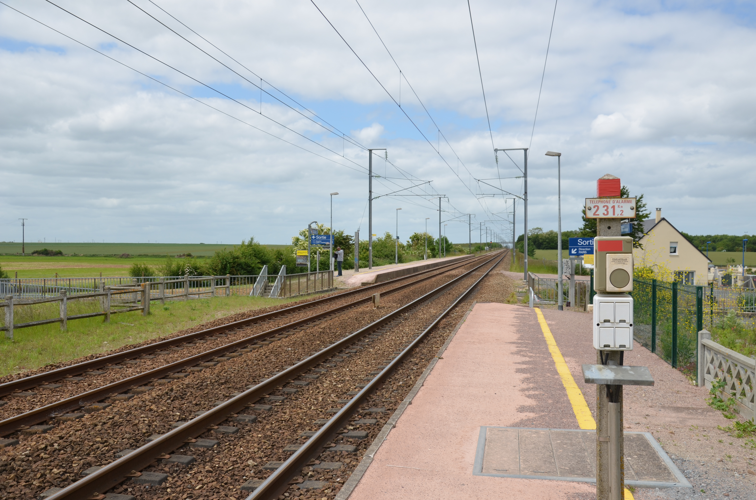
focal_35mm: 36
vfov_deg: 36.7
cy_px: 250
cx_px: 378
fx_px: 754
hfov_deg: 53.2
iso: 100
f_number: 9
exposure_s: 1/250
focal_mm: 24
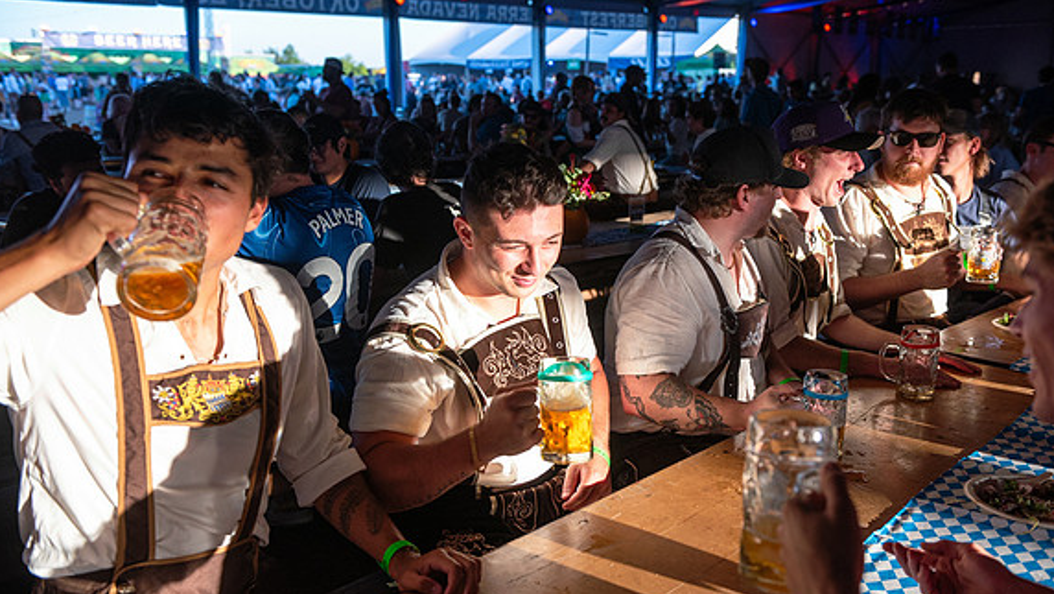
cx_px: 525
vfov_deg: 34.7
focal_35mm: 34
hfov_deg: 58.0
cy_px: 311
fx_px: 950
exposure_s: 1/1000
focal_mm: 32
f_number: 4
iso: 640
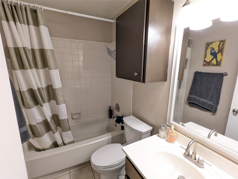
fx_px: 110
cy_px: 90
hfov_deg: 94.5
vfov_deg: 78.1
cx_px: 119
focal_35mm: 16
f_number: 2.2
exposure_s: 1/60
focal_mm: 2.35
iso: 298
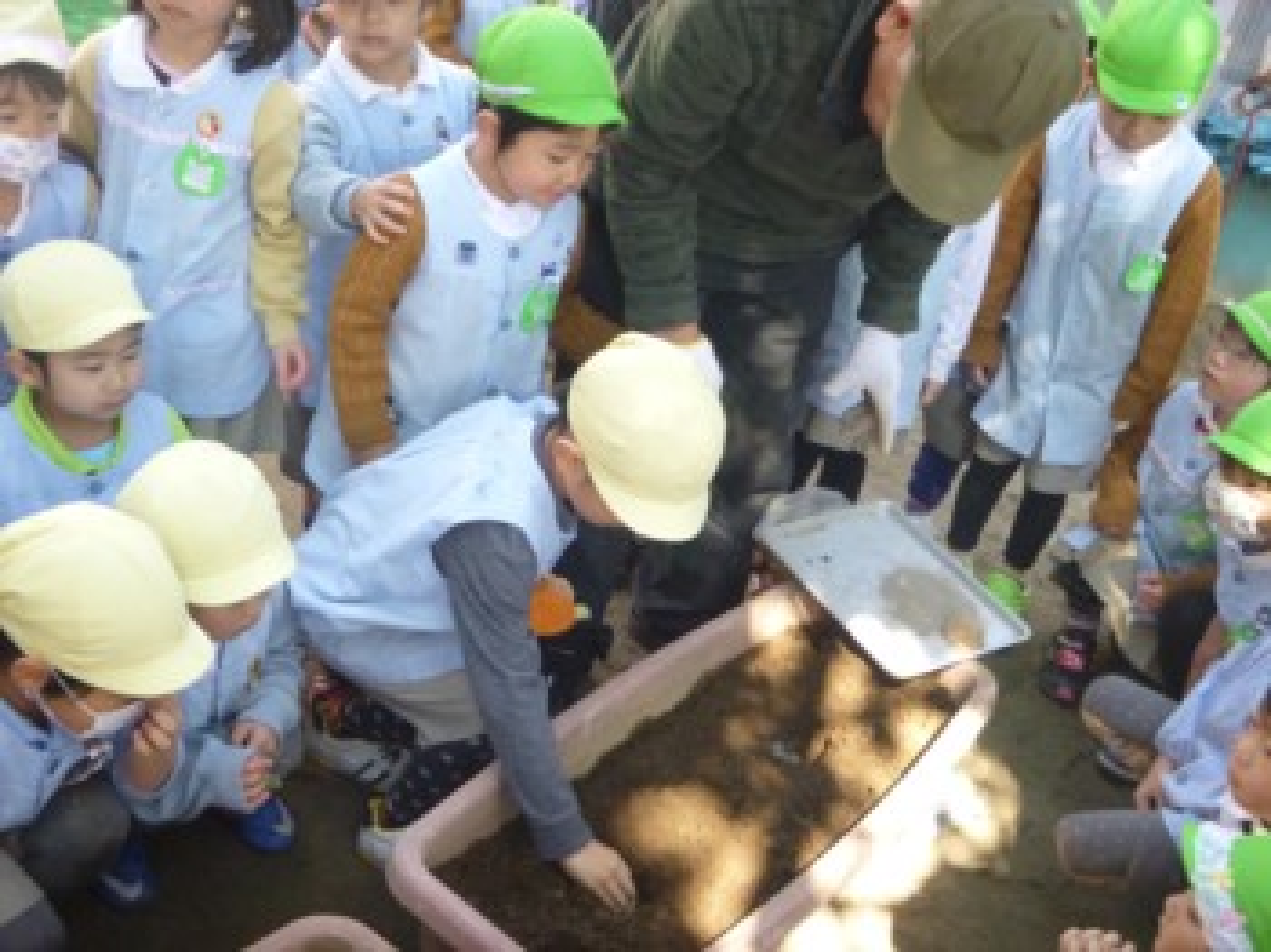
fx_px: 1504
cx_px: 636
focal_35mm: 41
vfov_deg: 35.1
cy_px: 476
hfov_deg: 45.8
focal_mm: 7.3
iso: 400
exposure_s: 1/80
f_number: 4.6
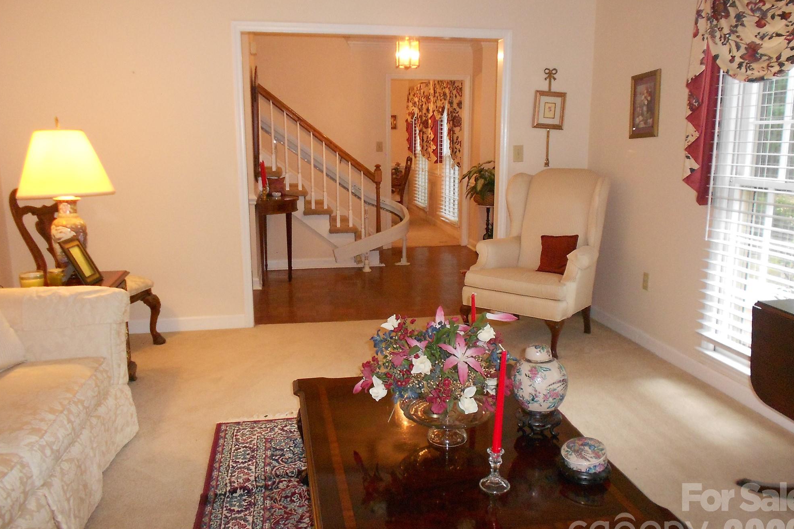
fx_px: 618
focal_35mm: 28
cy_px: 254
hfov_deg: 65.5
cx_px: 399
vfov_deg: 46.4
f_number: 3.2
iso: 400
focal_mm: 4.6
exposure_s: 1/25
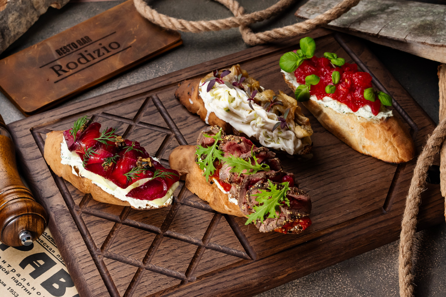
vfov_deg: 16.9
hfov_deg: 25.2
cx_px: 247
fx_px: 998
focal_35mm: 81
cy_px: 170
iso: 1250
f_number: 10
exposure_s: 1/160
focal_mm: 55
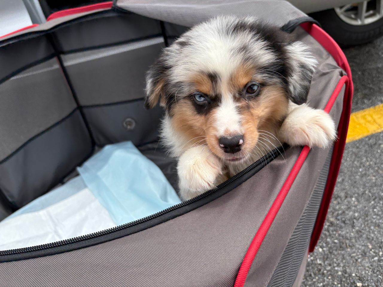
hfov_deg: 67.3
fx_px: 288
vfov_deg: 53.1
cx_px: 192
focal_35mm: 26
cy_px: 144
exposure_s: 1/2538
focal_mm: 5.96
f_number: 1.6
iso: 50
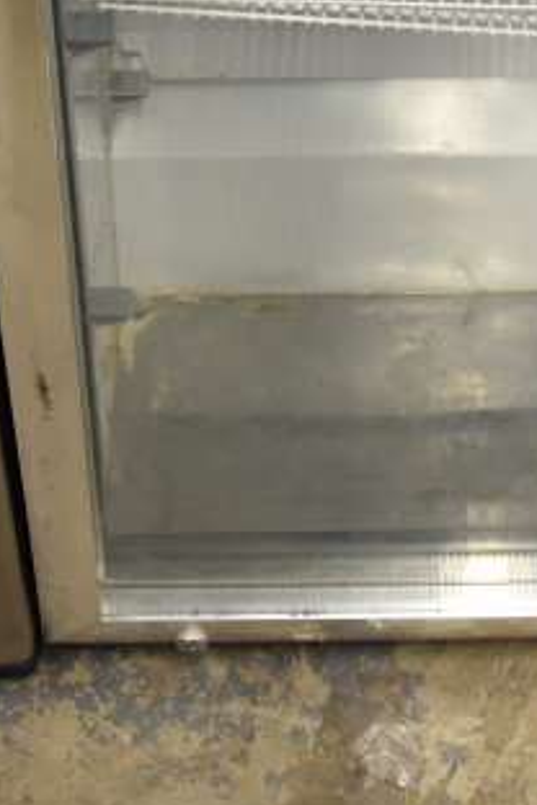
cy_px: -228
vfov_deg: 21.1
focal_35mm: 88
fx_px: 1969
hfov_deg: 15.4
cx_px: 449
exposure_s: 1/30
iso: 900
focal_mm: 20
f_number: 3.8
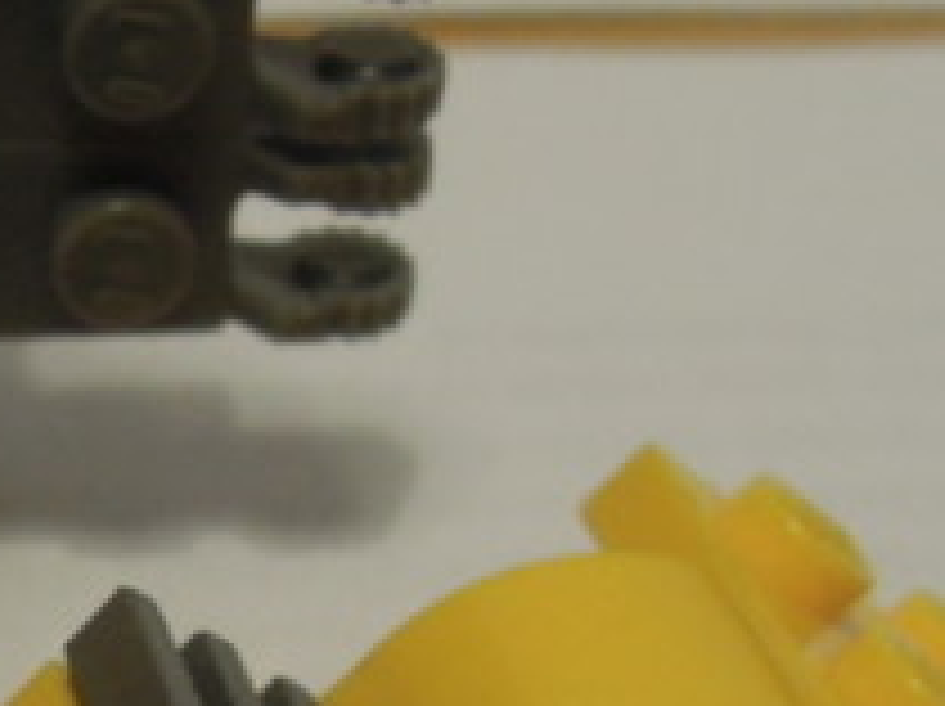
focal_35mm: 103
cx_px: -374
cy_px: 542
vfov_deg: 14.3
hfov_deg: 17.6
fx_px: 2809
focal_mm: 4.3
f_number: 2.8
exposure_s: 1/30
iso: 280
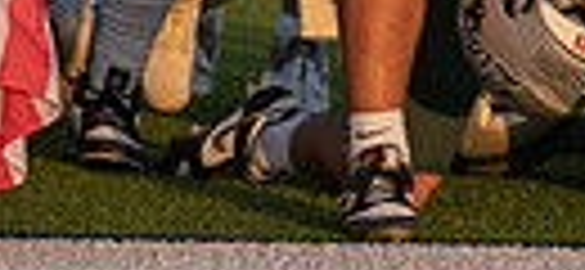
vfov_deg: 2.8
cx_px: 685
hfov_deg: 6.1
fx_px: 5420
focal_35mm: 364
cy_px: -252
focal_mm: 70
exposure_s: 1/1600
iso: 320
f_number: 2.8
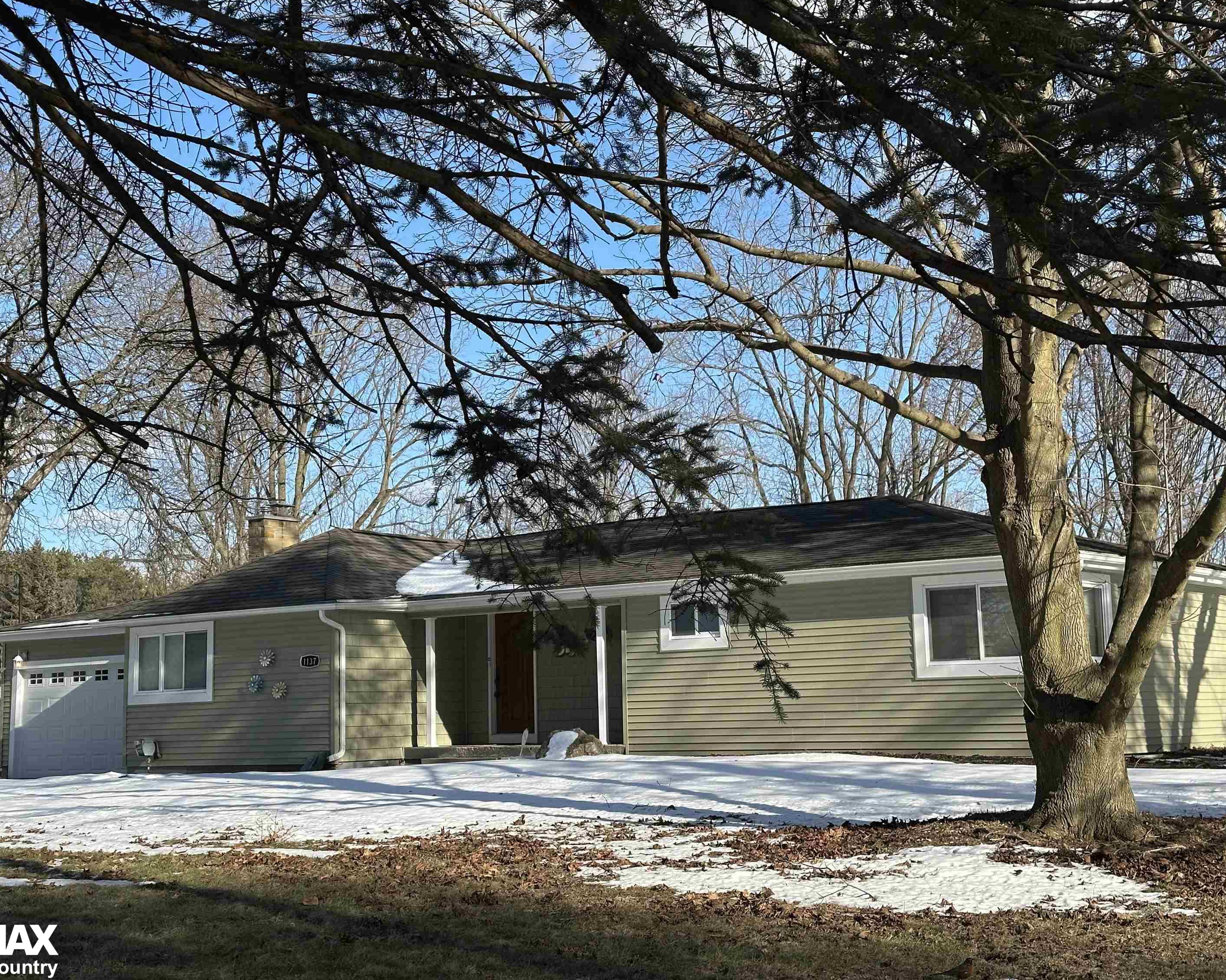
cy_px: 494
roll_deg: +0.7
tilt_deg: +6.5
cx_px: 563
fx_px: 1851
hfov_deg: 36.6
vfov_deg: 29.7
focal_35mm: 51
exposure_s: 1/2976
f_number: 1.78
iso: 64
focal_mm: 6.86
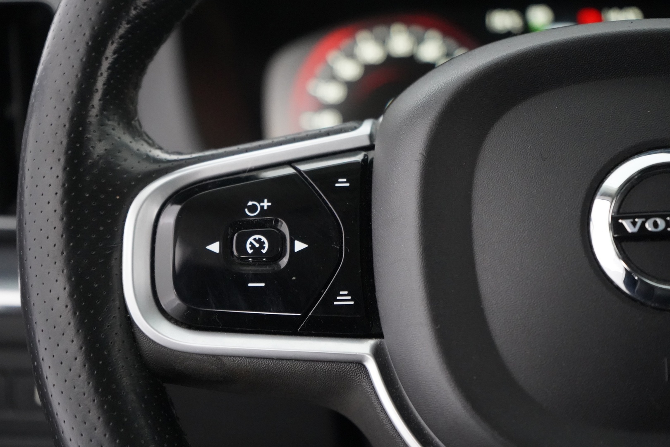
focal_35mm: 70
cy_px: 224
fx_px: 1303
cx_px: 335
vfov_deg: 19.5
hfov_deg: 28.8
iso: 12800
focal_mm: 70
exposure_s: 1/60
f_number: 5.6
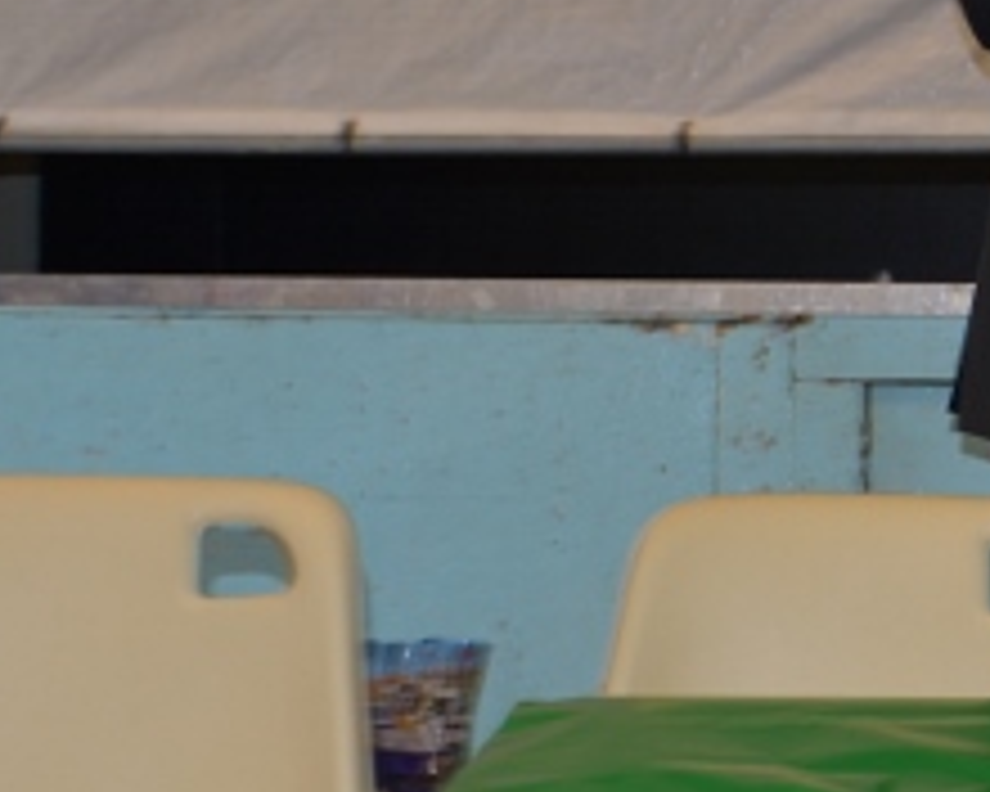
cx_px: 1130
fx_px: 4073
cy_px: 256
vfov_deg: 11.1
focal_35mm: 139
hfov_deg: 13.5
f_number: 4.5
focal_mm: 34
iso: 250
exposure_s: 1/30
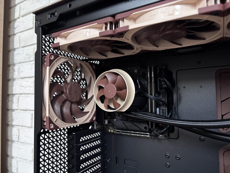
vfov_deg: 53.1
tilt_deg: +3.1
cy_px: 86
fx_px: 173
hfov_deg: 67.3
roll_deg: +0.4
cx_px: 115
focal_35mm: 26
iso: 640
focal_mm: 5.96
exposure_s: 1/33
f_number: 1.6
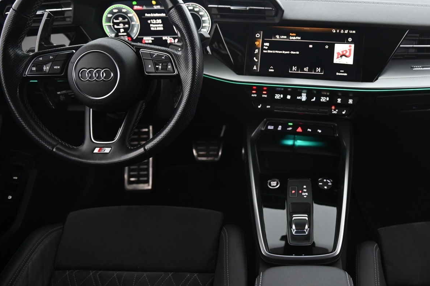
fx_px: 394
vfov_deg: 39.9
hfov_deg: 55.8
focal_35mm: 33
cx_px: 294
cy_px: 136
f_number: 4
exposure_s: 1/20
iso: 2000
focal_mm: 24
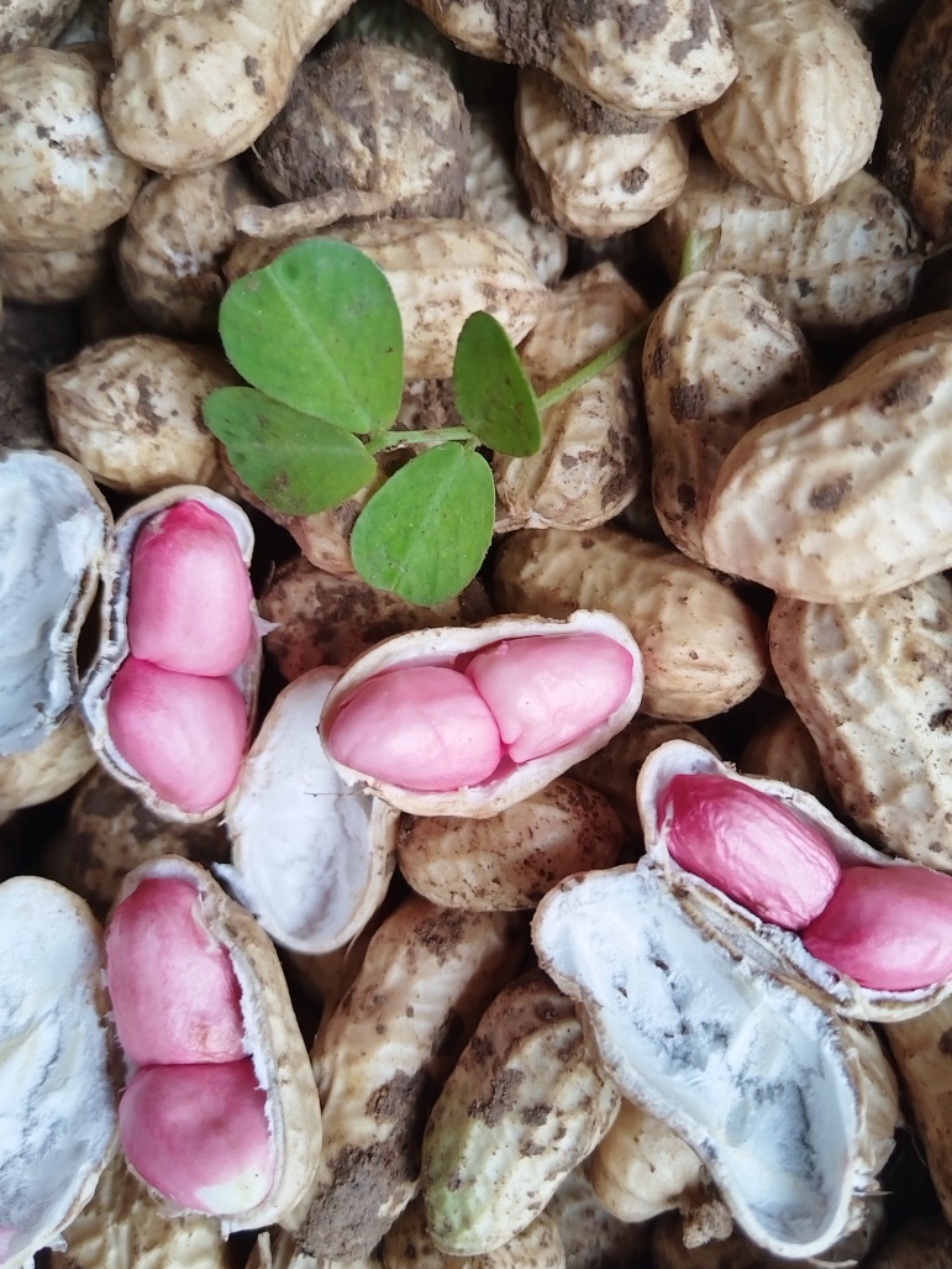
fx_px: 989
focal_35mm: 27
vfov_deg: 65.3
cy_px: 627
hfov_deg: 51.4
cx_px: 468
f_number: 1.9
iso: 678
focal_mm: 4.95
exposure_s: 1/100
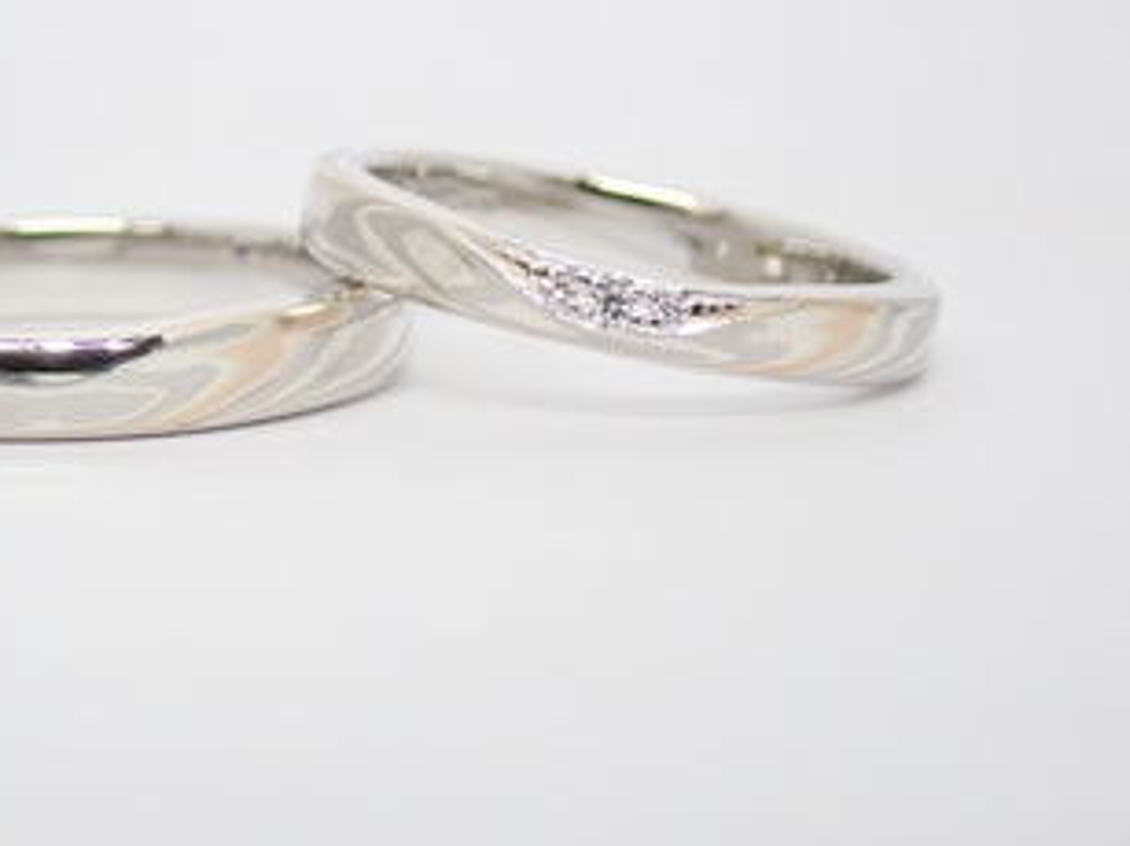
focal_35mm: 113
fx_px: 3687
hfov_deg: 17.3
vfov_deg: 13.1
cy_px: 296
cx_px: 313
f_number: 4.1
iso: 200
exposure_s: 1/100
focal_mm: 13.65
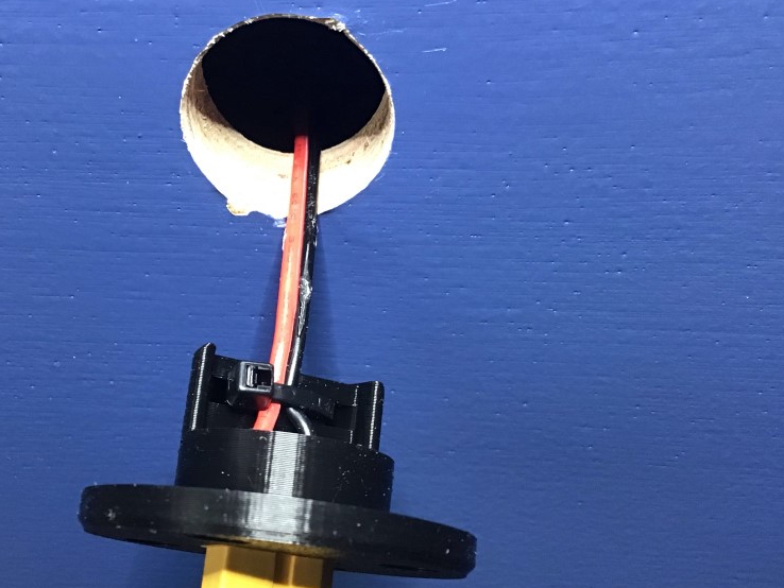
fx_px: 974
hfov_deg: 43.6
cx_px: 305
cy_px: 347
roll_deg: +1.4
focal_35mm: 43
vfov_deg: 33.5
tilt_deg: -44.4
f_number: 2.4
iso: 200
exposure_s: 1/33
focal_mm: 3.3
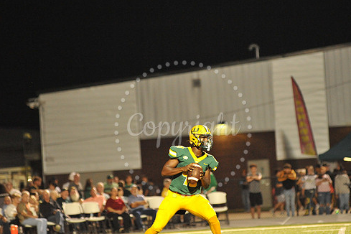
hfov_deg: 8.7
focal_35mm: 237
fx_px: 2311
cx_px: 183
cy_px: 128
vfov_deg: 5.8
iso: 6400
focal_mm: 200
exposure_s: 1/320
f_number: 4
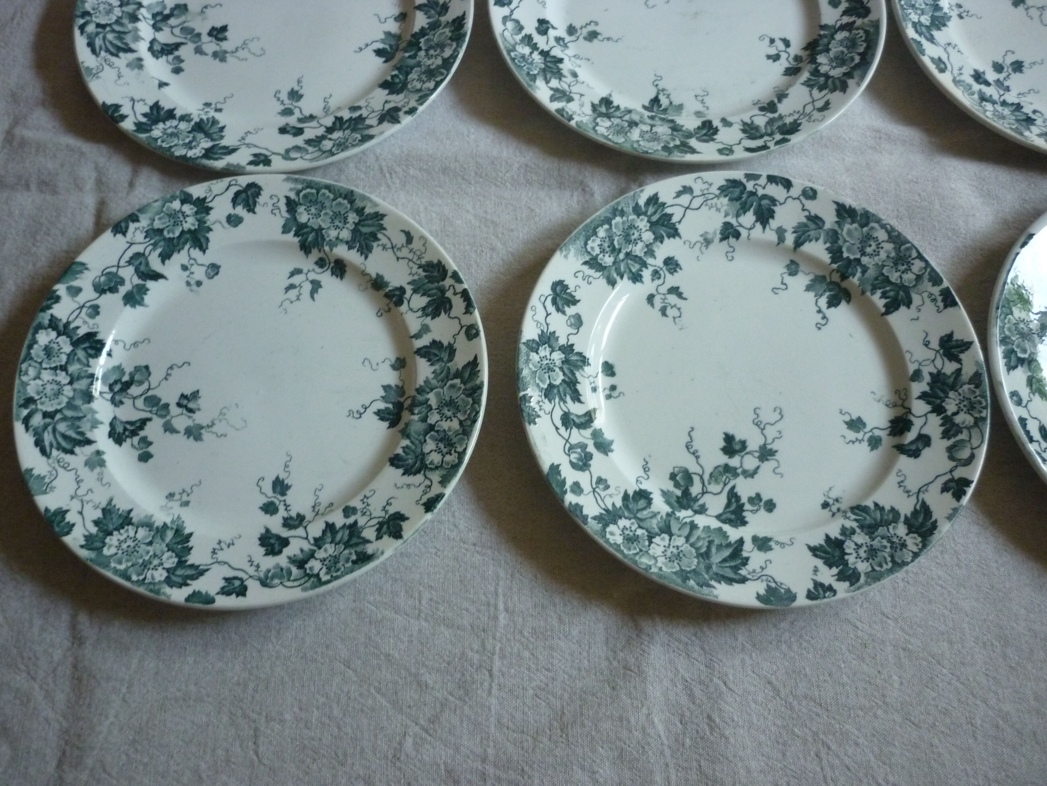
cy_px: 393
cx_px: 524
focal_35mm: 33
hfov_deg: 55.4
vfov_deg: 42.9
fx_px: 998
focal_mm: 5.5
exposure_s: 1/30
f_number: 2.8
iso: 400
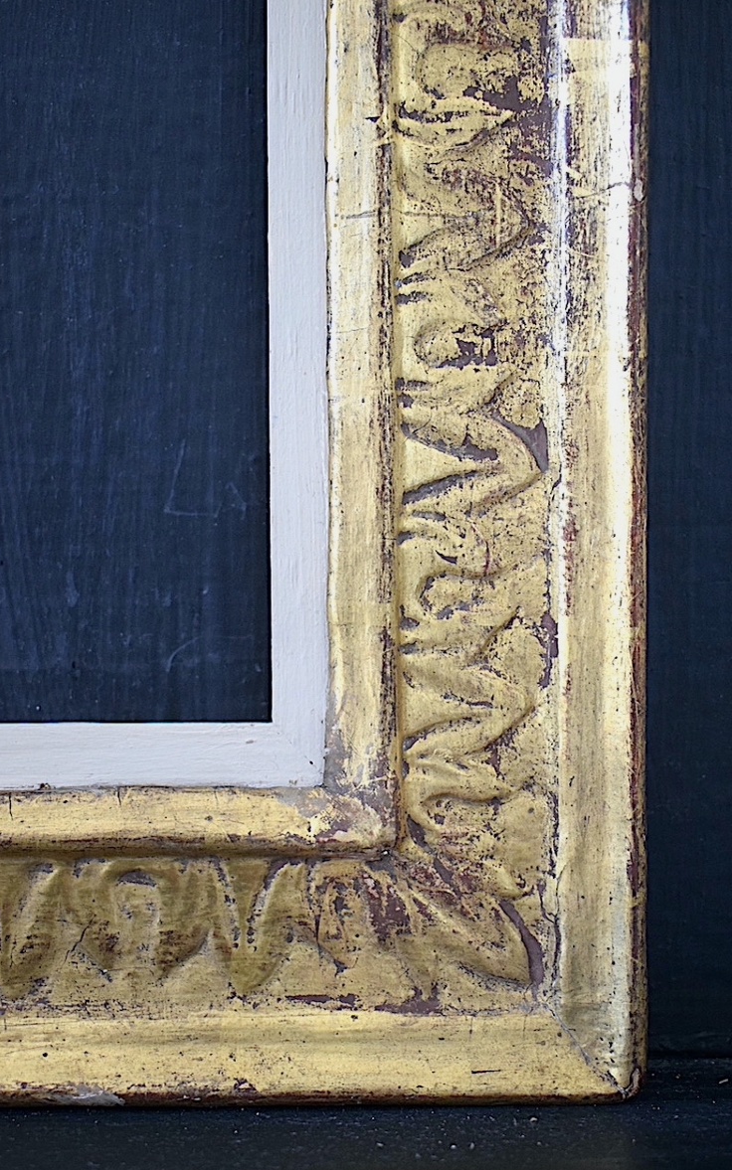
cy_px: 581
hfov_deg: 24.4
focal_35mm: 53
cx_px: 350
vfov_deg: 38.2
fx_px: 1691
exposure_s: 1/60
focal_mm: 34
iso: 2200
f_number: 4.5
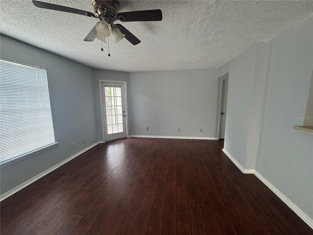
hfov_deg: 102.1
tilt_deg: -9.7
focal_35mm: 14
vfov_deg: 85.7
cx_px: 156
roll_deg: +0.0
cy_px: 118
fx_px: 127
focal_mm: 2.22
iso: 200
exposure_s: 1/60
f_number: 2.2
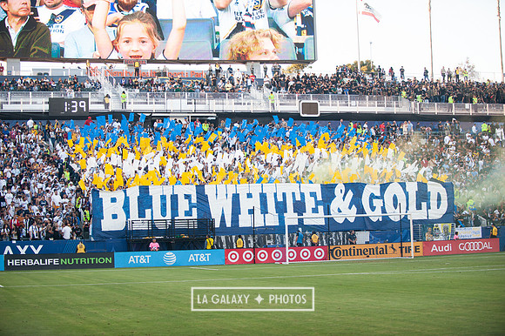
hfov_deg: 26.0
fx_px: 1094
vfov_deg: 17.5
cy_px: 168
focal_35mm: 78
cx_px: 252
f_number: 2.8
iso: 800
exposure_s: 1/1250
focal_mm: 78
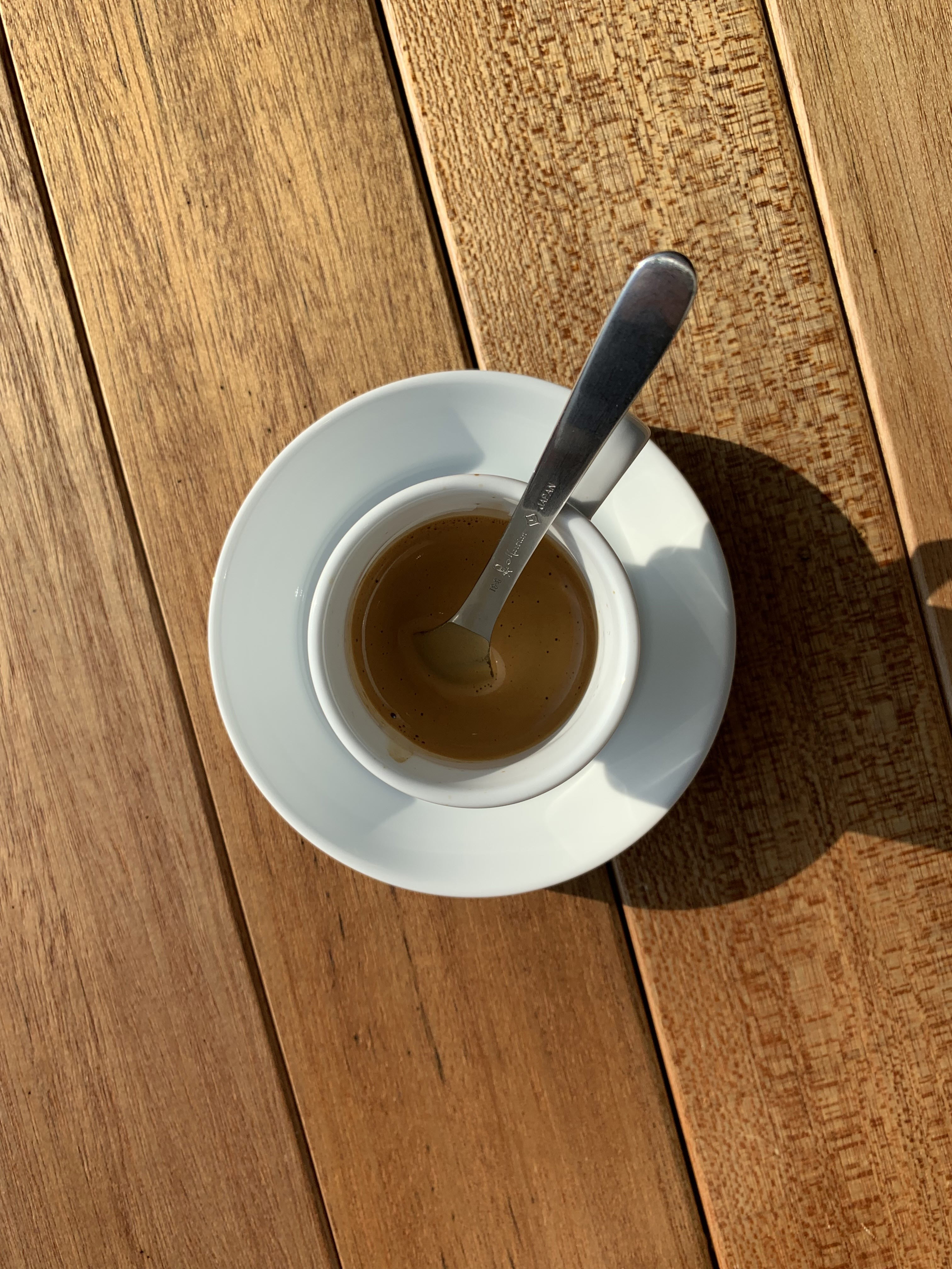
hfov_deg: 53.1
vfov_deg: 67.3
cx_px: 476
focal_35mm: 26
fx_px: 953
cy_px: 634
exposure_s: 1/1610
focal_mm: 4.25
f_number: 1.8
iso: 25
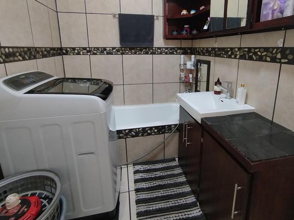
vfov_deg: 68.0
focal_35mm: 19
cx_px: 162
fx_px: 161
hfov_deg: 84.4
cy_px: 87
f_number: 2.2
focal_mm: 1.65
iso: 160
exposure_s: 1/33
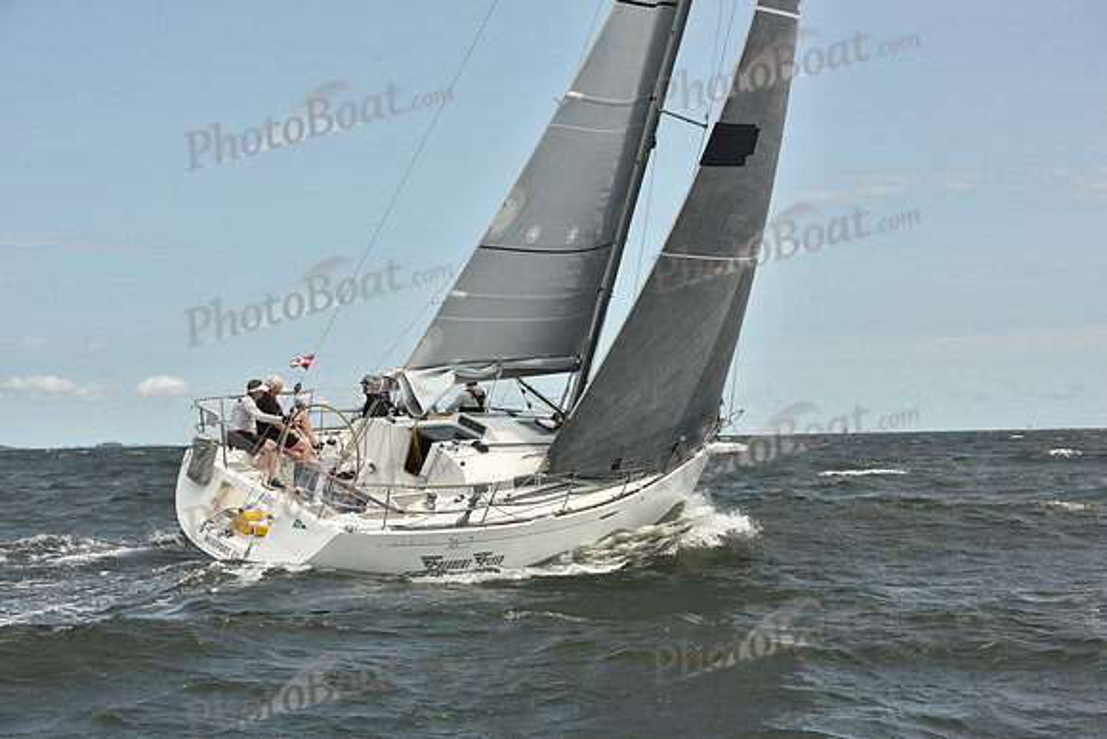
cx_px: 554
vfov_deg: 19.5
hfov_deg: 28.8
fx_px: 2153
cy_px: 370
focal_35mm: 70
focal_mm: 70
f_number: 8
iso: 250
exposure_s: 1/800
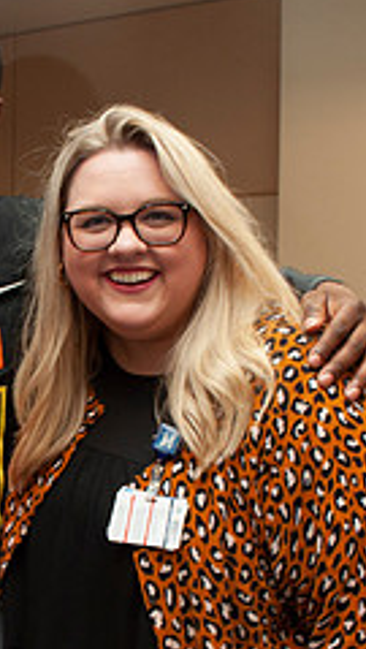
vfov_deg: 35.4
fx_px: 1015
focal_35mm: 59
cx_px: 56
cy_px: 353
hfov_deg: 20.1
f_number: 8
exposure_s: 1/40
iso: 400
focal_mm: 20
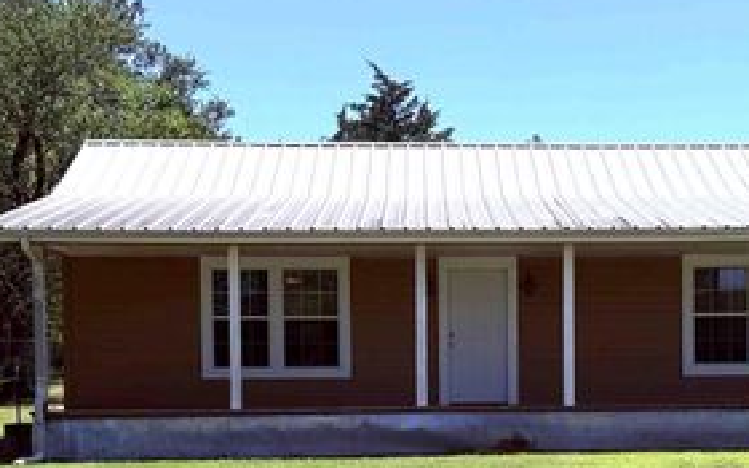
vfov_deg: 14.2
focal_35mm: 91
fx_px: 1858
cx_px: 514
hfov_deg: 22.7
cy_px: 419
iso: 64
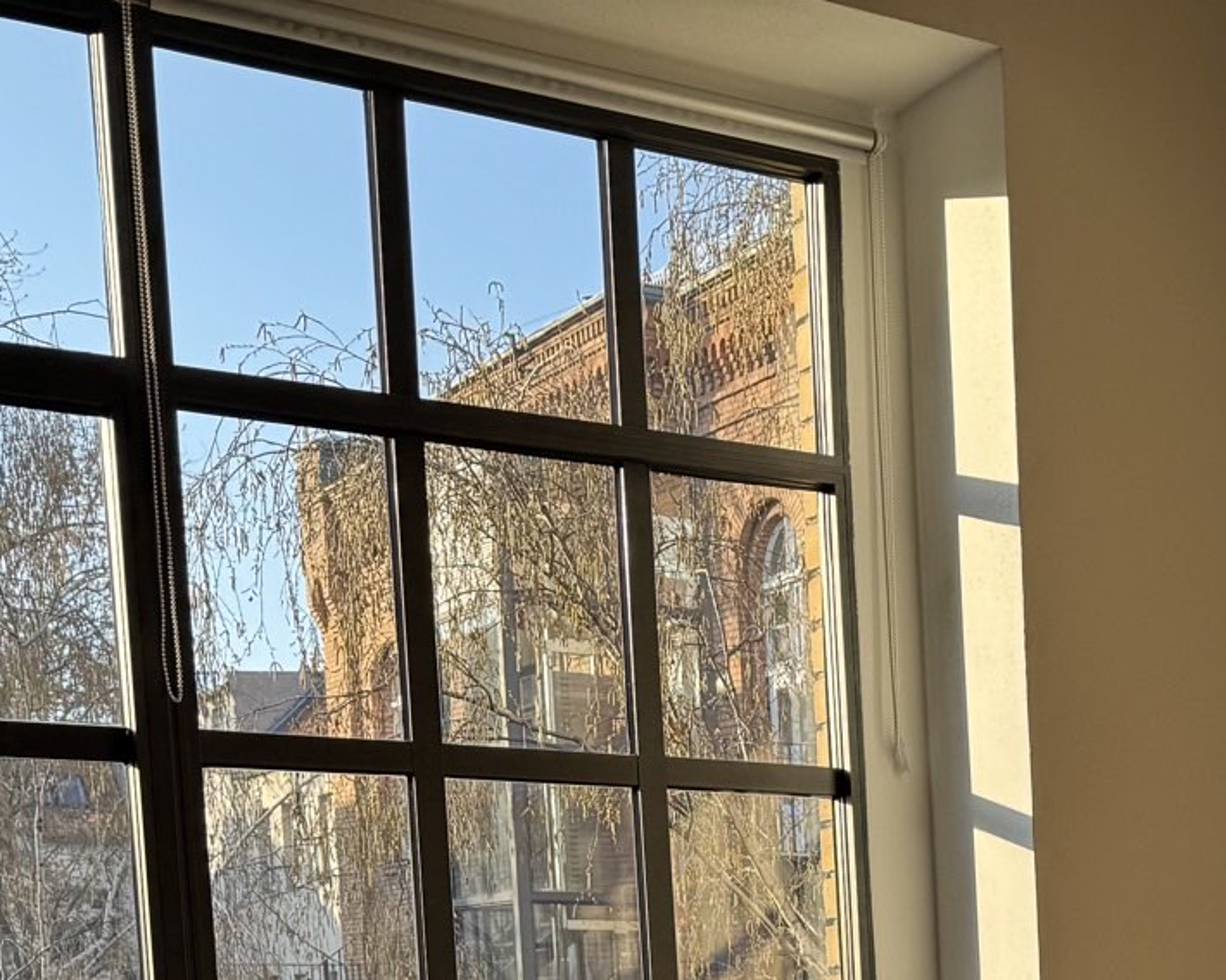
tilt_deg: -7.1
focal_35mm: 66
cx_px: 1411
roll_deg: +1.2
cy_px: 1289
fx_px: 2395
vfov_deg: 21.0
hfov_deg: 26.1
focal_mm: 6.76
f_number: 1.78
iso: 80
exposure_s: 1/527
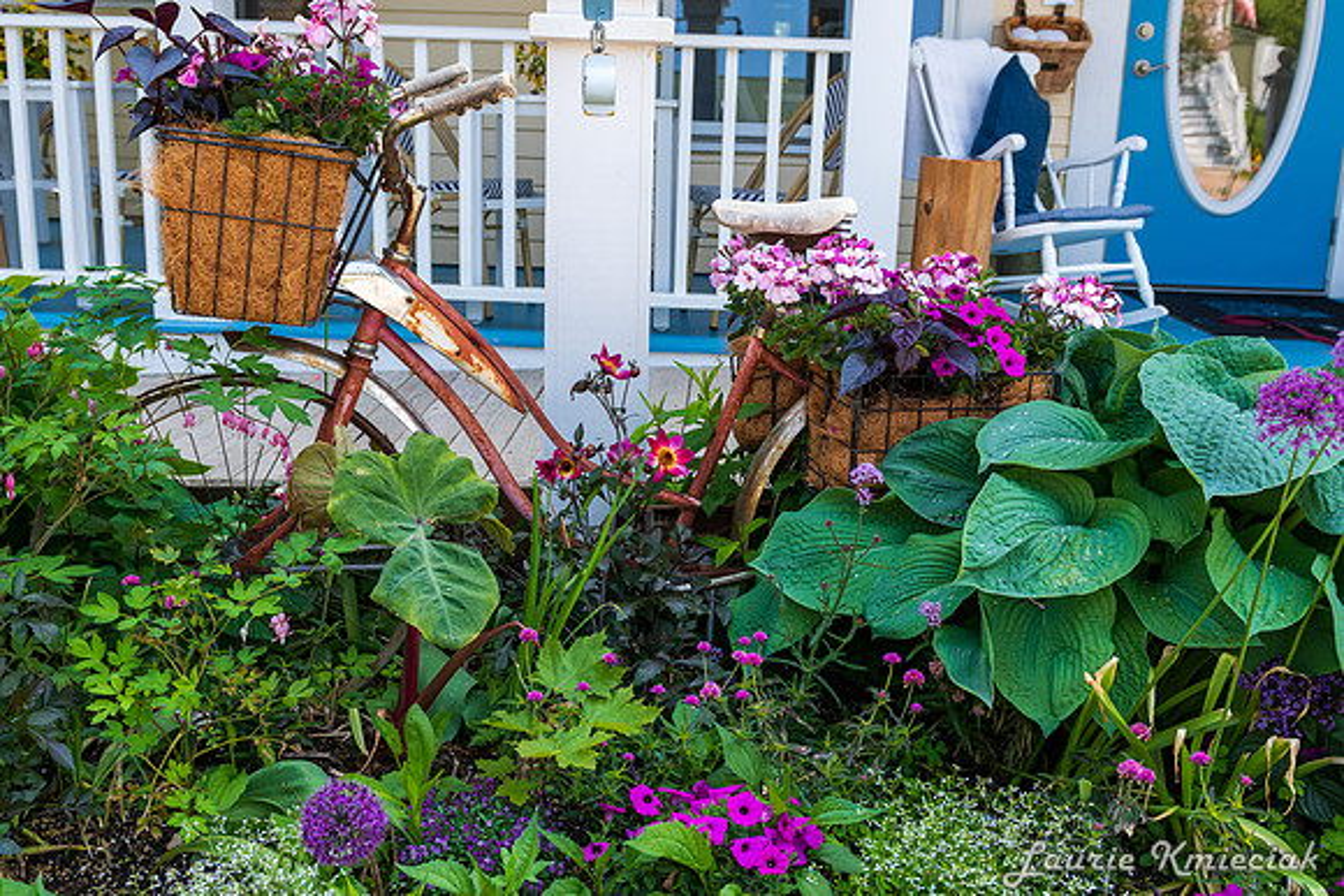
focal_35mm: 36
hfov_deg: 53.1
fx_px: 1344
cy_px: 448
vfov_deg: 36.9
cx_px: 672
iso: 250
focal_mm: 24
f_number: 4.5
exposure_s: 1/500
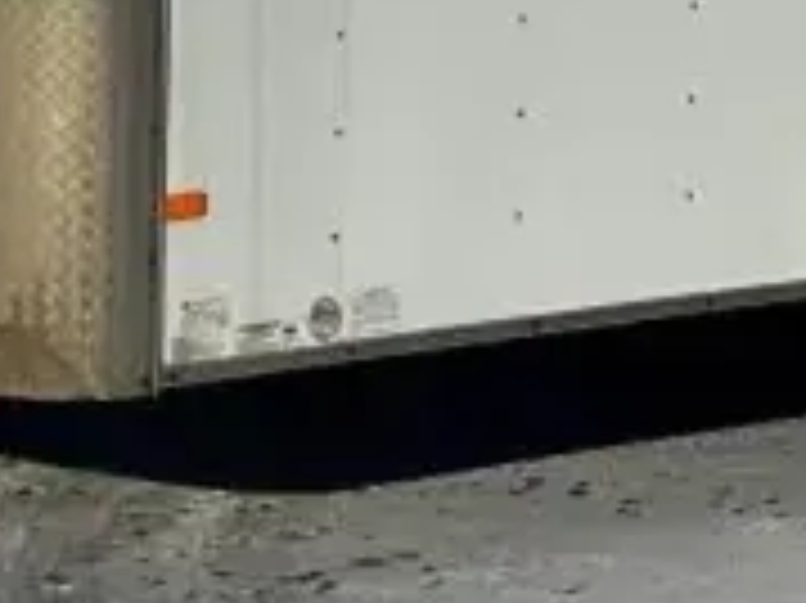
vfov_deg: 5.7
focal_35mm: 257
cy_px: -328
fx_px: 5980
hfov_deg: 7.7
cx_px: 653
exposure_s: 1/12048
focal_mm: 6.86
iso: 64
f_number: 1.78
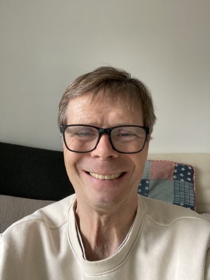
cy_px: 140
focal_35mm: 32
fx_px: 259
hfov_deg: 44.2
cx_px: 105
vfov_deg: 56.8
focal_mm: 2.87
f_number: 2.2
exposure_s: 1/60
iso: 250
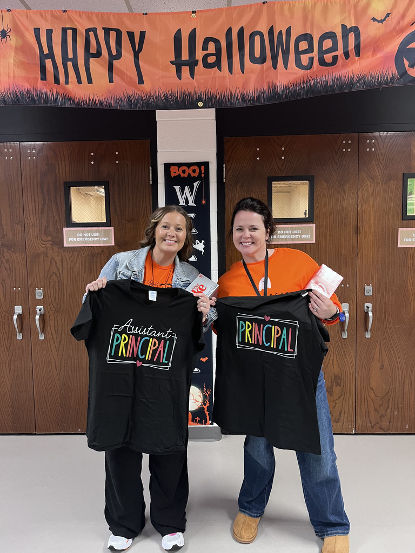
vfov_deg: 67.3
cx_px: 208
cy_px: 276
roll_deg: +0.9
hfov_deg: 53.1
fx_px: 416
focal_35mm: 26
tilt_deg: -5.9
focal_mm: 5.1
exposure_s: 1/46
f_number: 1.6
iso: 160
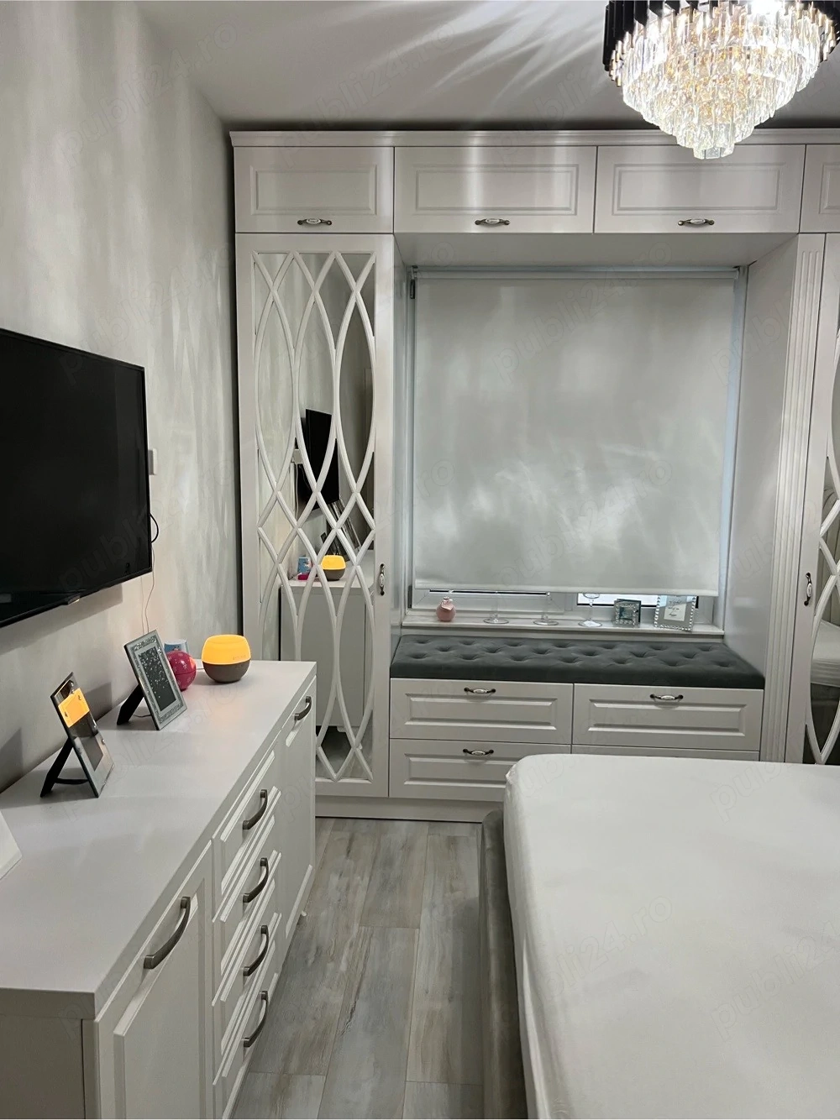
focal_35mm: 26
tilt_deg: -7.6
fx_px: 841
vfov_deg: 67.3
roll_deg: -0.7
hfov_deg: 53.0
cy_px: 560
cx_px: 420
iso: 100
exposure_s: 1/50
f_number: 1.5
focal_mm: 5.7
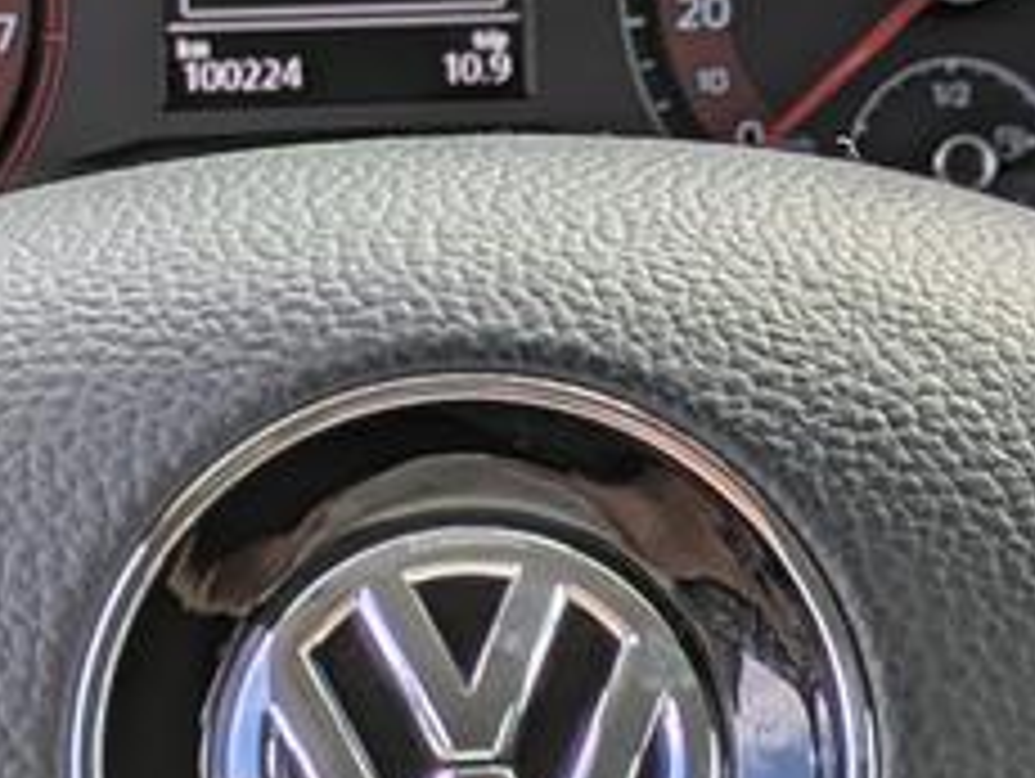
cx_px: 403
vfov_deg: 10.7
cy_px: 589
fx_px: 4160
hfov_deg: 14.2
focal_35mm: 139
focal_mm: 5.43
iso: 42
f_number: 1.89
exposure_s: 1/646
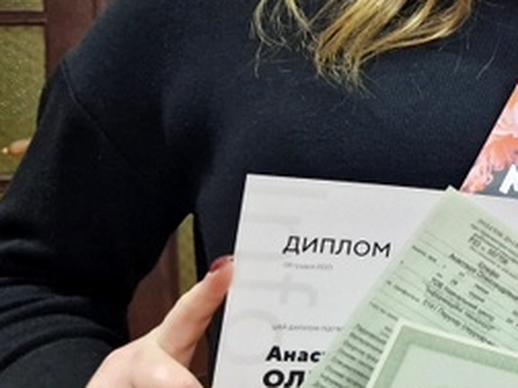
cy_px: 14
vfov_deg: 19.7
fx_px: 1092
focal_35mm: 73
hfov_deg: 23.2
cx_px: 699
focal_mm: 5.4
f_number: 1.8
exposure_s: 1/100
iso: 500
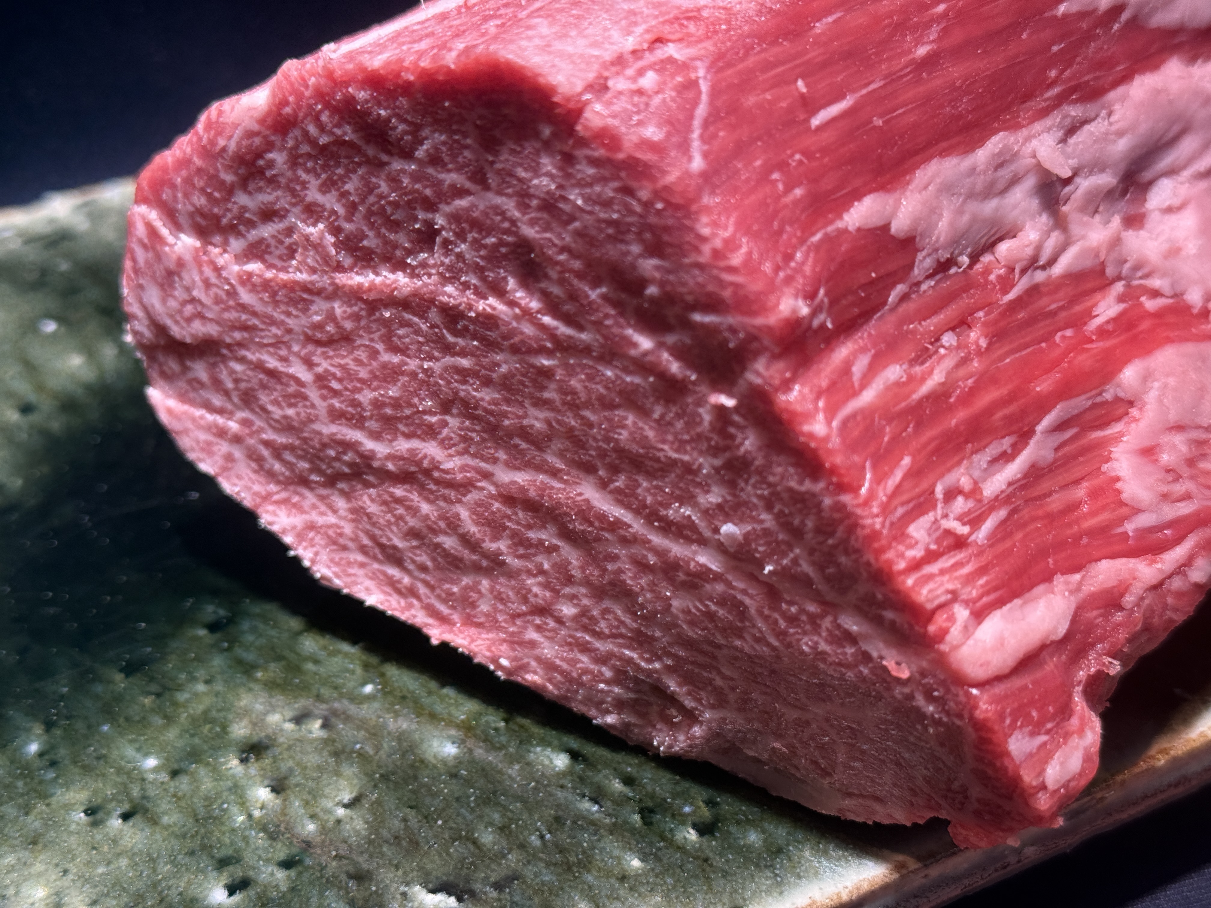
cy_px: 454
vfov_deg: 30.3
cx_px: 606
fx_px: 1679
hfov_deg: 39.7
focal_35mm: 48
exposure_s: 1/247
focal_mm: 6.76
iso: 64
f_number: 1.78
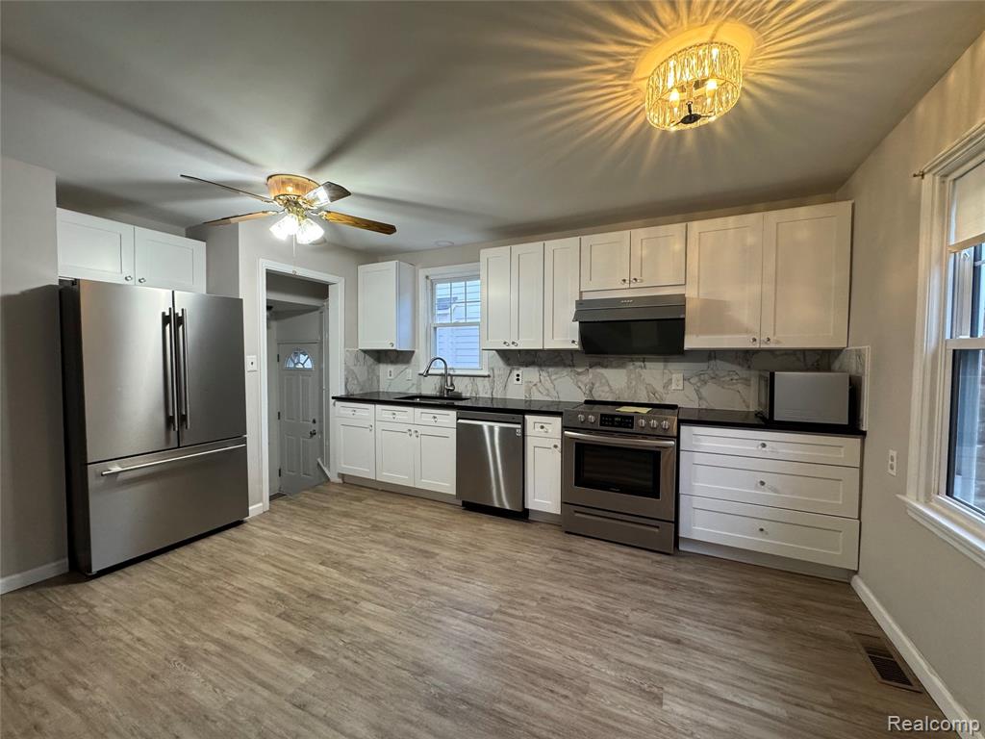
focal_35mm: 14
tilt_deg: -2.4
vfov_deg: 85.7
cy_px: 370
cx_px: 492
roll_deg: +0.0
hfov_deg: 102.1
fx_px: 398
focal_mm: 2.22
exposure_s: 1/120
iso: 250
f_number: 2.2
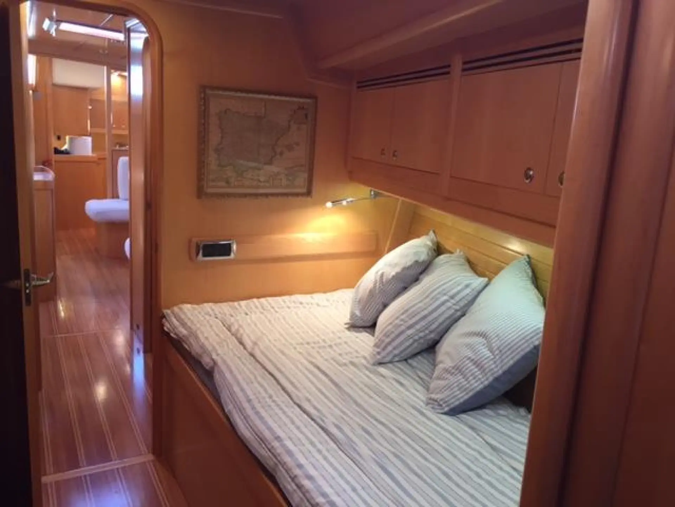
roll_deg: -2.8
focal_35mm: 29
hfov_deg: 61.7
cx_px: 338
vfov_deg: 48.2
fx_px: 565
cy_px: 254
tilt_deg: -14.3
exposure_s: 1/30
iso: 64
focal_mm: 4.15
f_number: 2.2
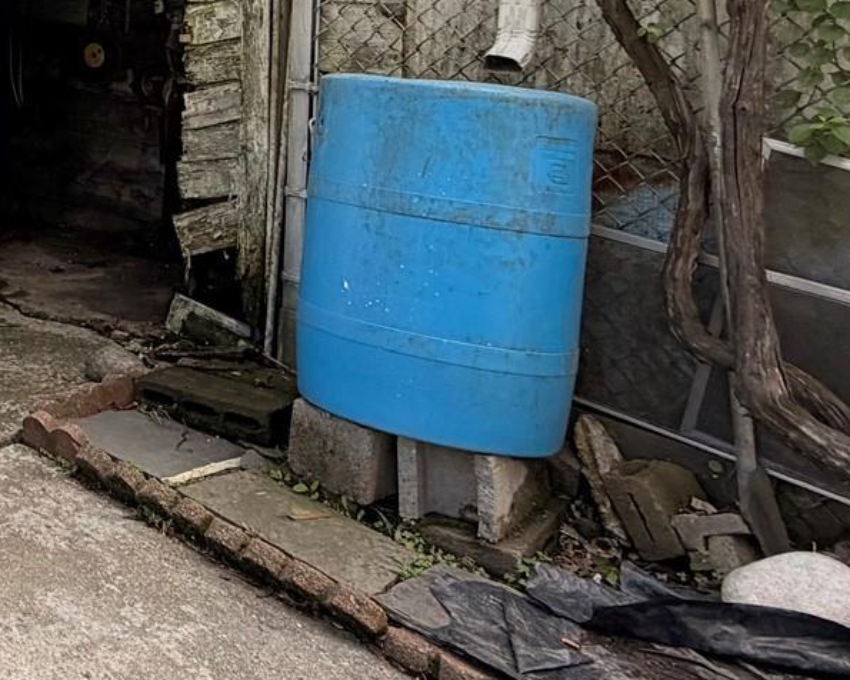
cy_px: -21
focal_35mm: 47
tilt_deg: -0.1
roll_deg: -0.1
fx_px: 1182
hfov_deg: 29.8
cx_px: -310
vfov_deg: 29.6
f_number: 2.2
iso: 50
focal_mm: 2.22
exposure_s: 1/502
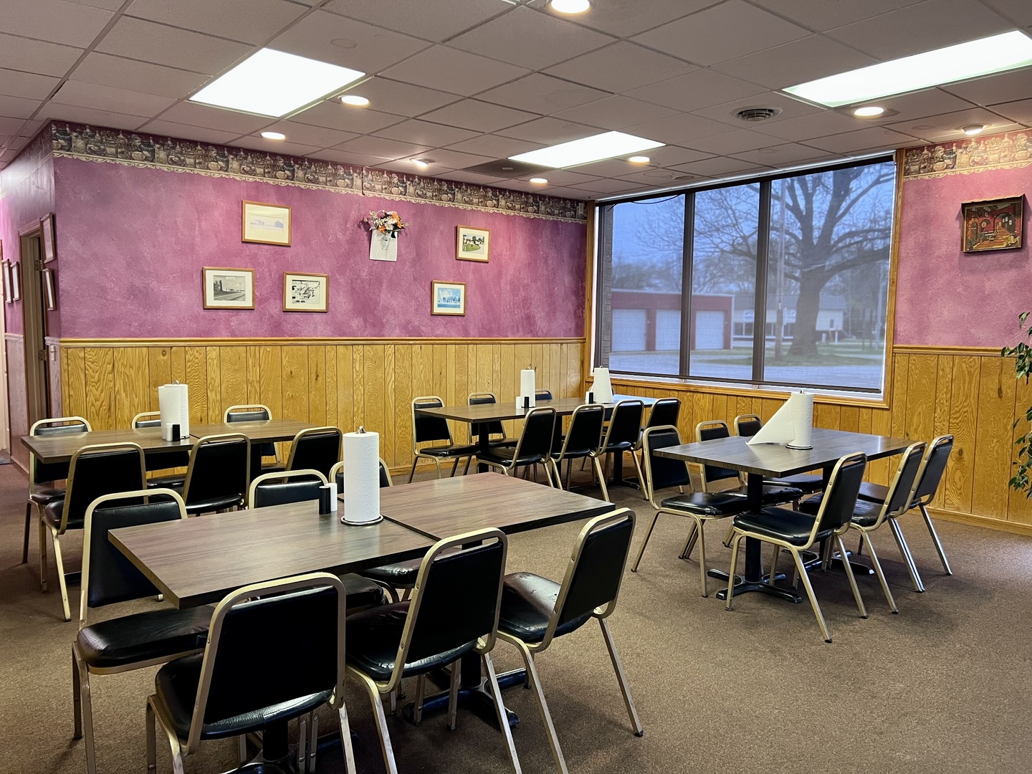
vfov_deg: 53.1
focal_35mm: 26
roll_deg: -0.4
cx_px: 516
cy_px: 387
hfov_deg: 67.3
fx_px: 775
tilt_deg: -5.3
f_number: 1.5
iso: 250
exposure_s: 1/60
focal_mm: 5.7
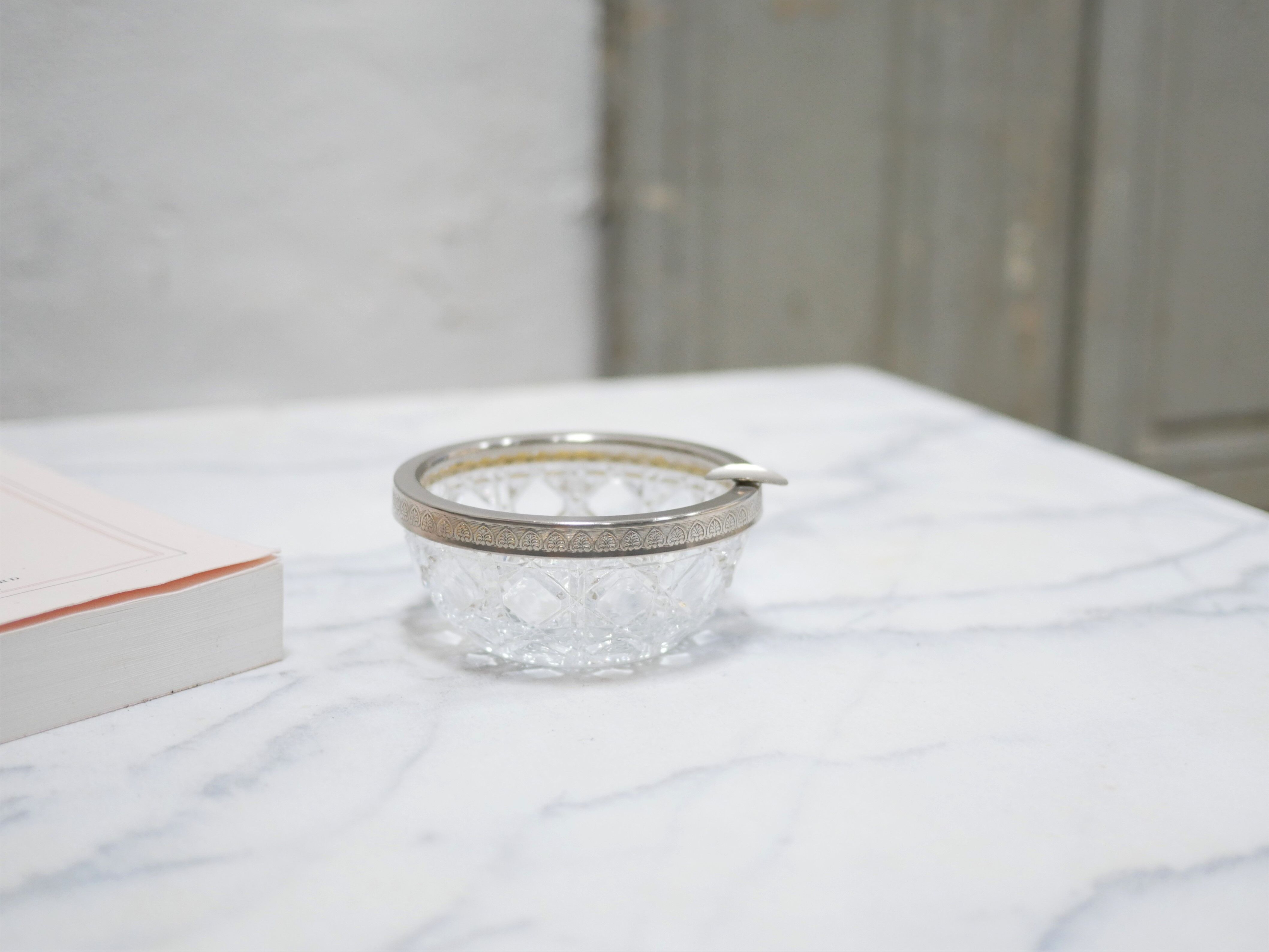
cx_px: 634
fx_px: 1467
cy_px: 476
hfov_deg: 46.8
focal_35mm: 40
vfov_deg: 36.0
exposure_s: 1/60
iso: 800
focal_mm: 20
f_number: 1.7
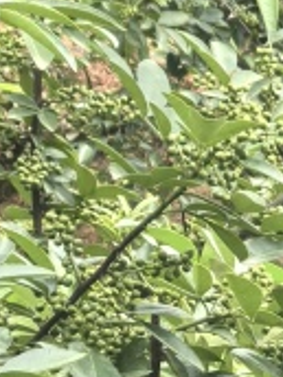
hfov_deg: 1.5
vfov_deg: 2.1
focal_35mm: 964
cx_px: -307
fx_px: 10508
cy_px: 450
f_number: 3.4
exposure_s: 1/100
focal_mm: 14.45
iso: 50
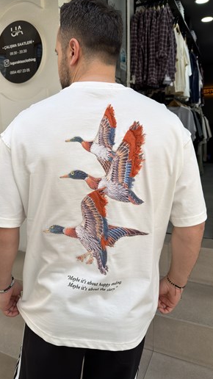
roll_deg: +1.6
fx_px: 271
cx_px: 87
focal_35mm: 27
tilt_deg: -10.4
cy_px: 185
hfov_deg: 42.7
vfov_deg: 69.9
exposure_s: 1/816
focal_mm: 6.76
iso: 64
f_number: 1.78
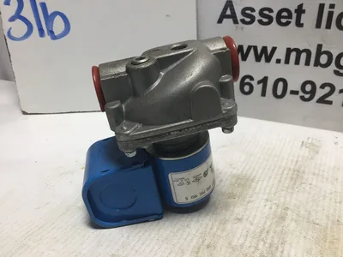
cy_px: 128
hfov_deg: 58.4
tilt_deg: -28.3
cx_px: 172
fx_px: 307
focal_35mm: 31
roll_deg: -0.2
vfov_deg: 45.4
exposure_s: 1/120
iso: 25
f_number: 2.4
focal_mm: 3.3
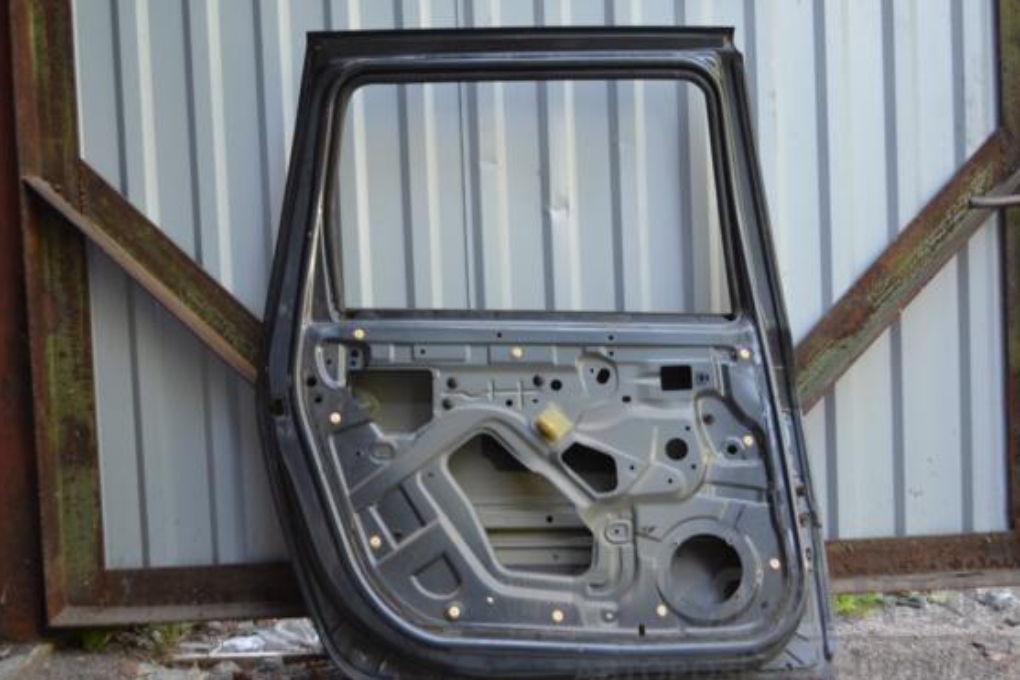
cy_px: 352
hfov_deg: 46.4
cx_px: 538
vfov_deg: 31.9
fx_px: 1190
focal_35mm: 42
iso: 140
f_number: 4.2
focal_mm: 26
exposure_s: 1/30
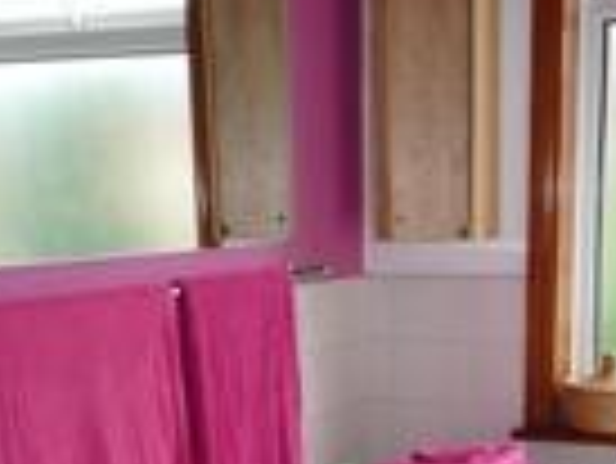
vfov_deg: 21.7
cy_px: 516
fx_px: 1140
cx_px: 391
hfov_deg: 30.1
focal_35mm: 64
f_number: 2.8
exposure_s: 1/100
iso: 100
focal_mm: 4.4
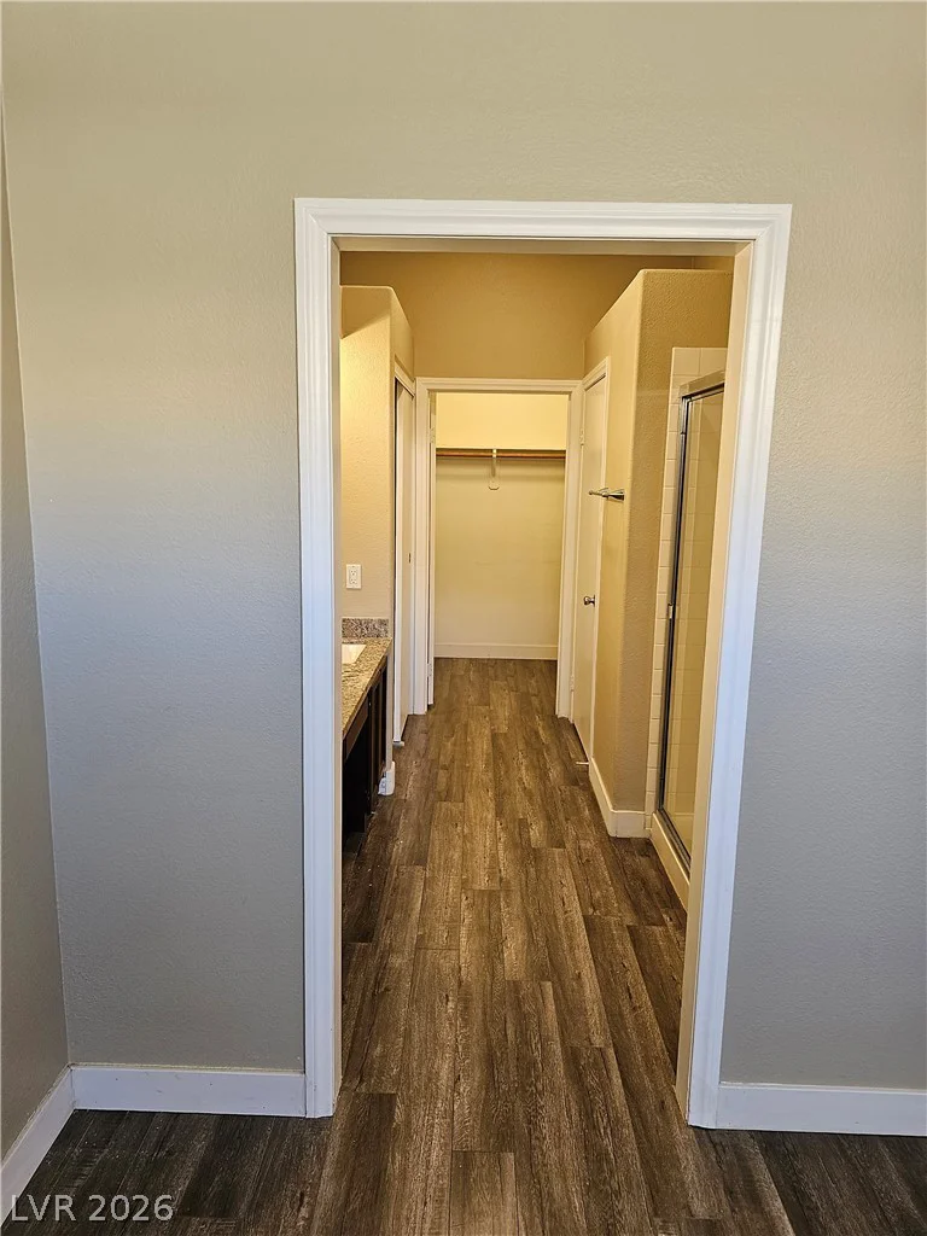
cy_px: 618
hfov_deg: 58.9
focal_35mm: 23
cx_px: 464
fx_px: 821
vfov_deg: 73.9
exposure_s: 1/120
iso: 200
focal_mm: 6.3
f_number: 1.7
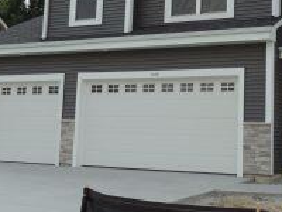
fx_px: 570
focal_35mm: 70
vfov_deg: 20.9
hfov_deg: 27.5
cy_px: 54
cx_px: 203
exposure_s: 1/800
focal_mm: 4.9
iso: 100
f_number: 3.1
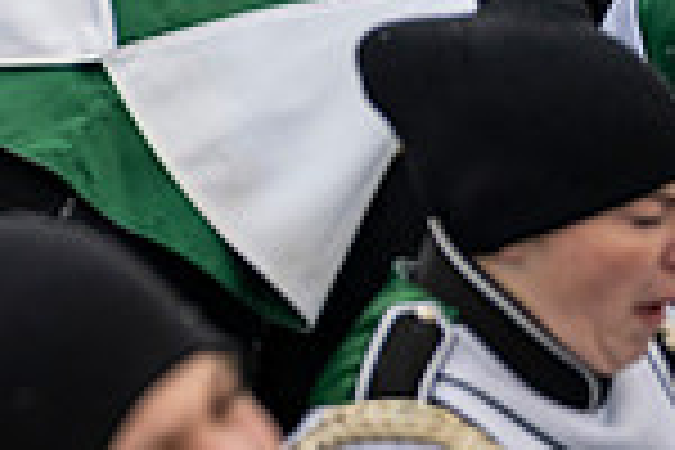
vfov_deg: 10.4
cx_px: -459
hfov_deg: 14.8
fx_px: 2325
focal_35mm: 124
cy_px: -362
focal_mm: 32
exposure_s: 1/500
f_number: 2.8
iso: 160
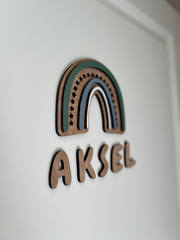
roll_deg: +2.4
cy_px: 120
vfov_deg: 67.3
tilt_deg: +6.5
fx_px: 180
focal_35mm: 26
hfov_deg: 53.1
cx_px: 90
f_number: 1.5
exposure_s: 1/293
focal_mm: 5.7
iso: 50
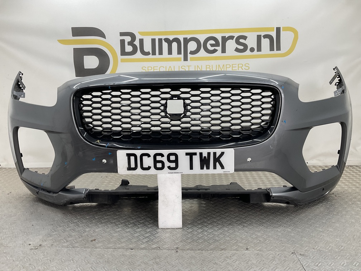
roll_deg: -0.1
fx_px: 302
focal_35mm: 29
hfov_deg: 61.7
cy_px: 136
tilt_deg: -9.7
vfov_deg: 48.2
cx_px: 180
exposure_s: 1/120
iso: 25
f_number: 1.8
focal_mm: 3
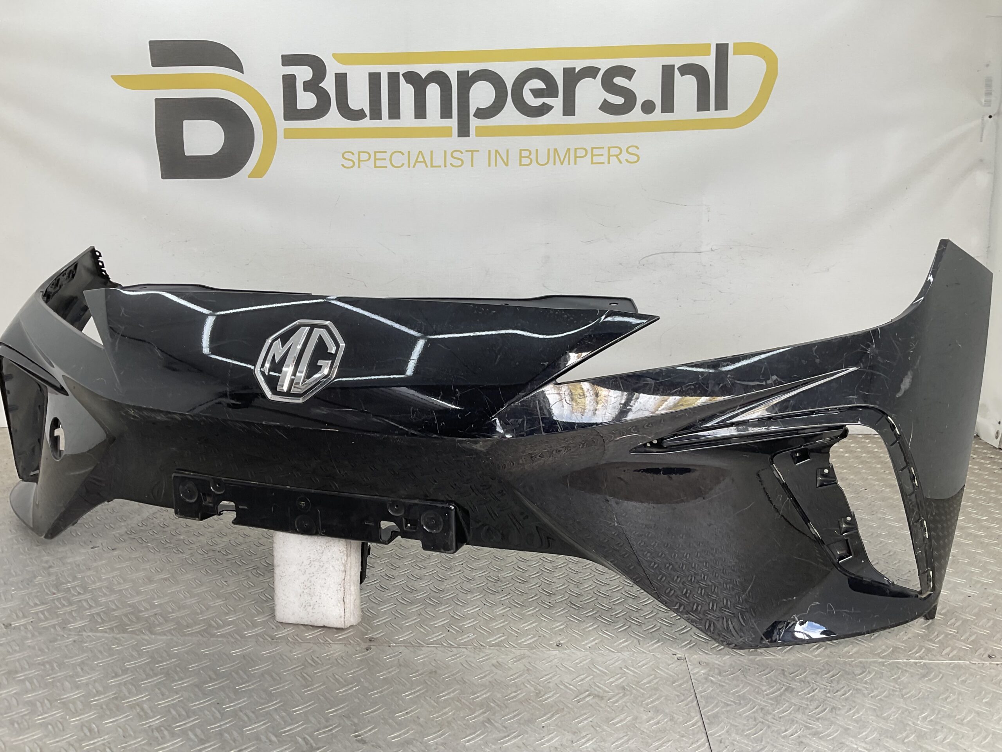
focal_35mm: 29
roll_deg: -0.8
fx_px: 839
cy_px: 376
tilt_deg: -11.4
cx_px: 501
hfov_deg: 61.7
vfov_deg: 48.2
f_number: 1.8
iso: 16
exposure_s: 1/130
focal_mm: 3
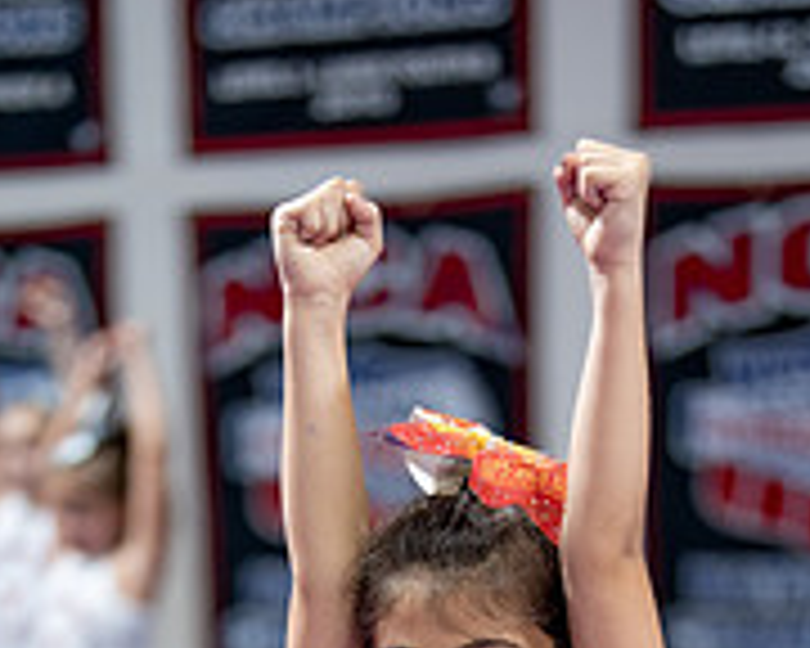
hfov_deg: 16.4
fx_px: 2805
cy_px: 999
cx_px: 378
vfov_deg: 12.5
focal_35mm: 117
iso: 800
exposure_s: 1/400
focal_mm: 50
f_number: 1.2
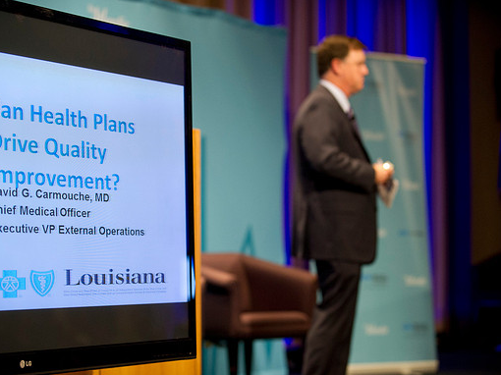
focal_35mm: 94
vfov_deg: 15.7
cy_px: 188
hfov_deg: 20.9
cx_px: 224
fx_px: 1360
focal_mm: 86
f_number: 2.8
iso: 2500
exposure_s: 1/250
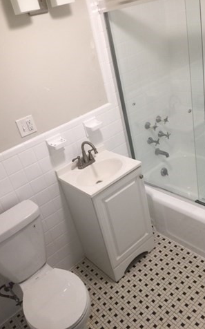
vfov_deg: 61.3
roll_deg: +13.5
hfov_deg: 40.5
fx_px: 277
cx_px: 106
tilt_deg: -26.5
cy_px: 164
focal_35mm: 31
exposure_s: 1/30
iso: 50
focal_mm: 4.15
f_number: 2.2
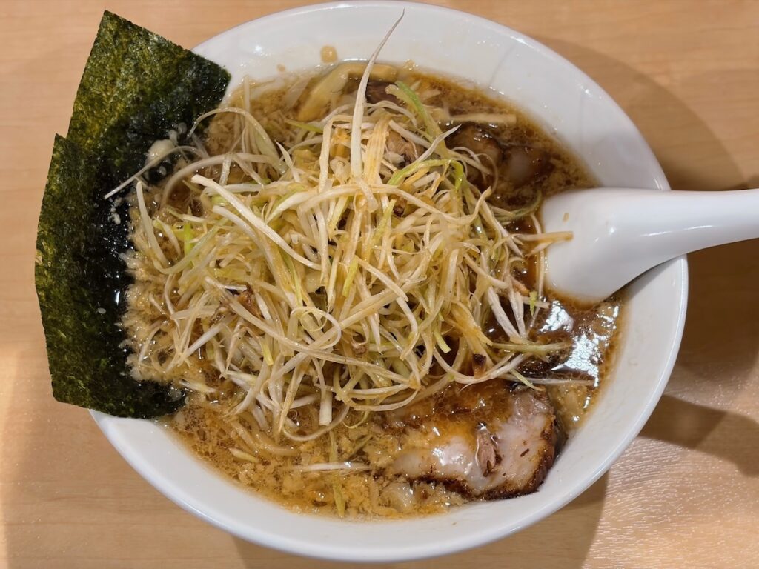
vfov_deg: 28.0
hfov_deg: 36.8
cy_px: 284
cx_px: 380
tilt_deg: -61.9
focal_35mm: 52
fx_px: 1140
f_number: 1.6
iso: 125
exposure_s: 1/50
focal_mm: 5.96
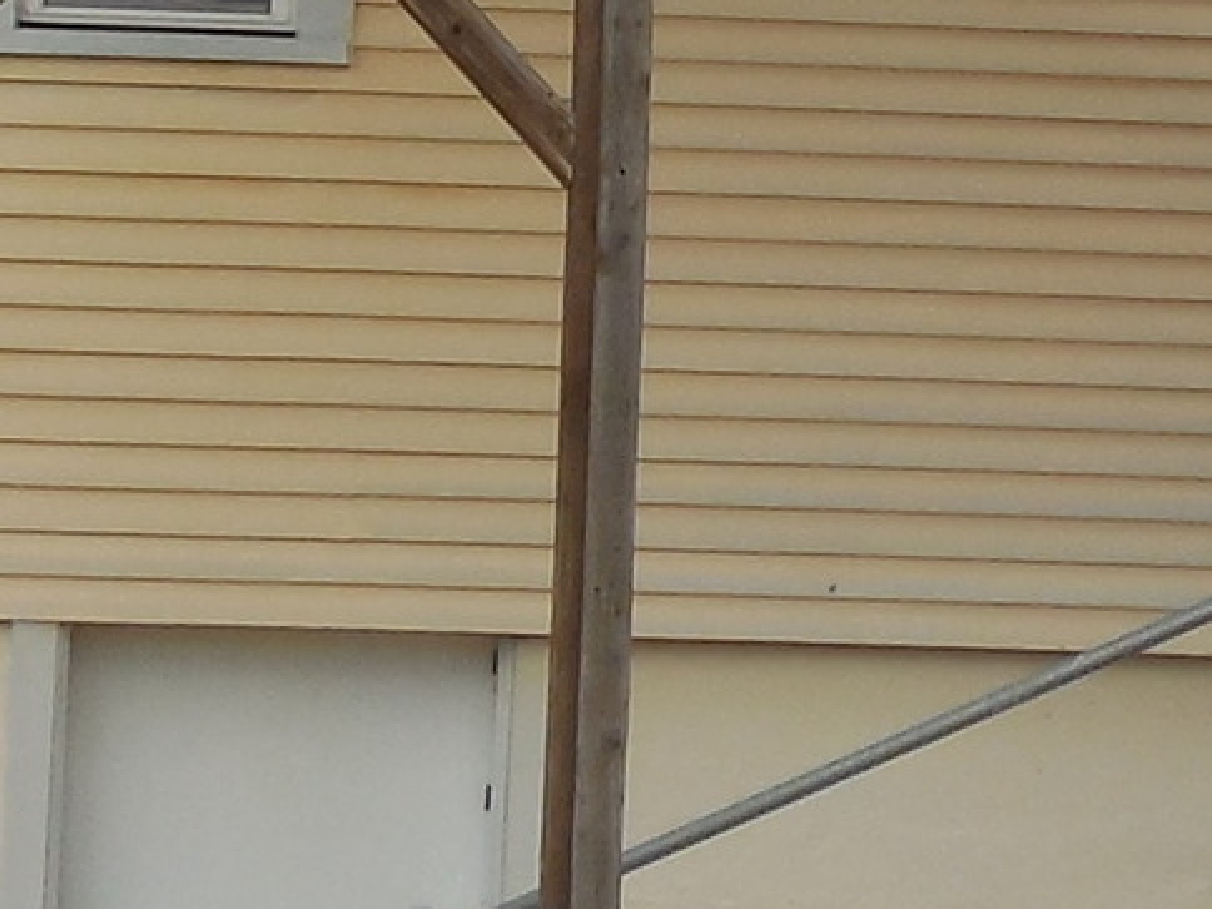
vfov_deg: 6.6
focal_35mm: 222
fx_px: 7773
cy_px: -290
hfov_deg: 8.9
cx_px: 962
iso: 125
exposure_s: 1/640
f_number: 3.7
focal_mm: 6.3
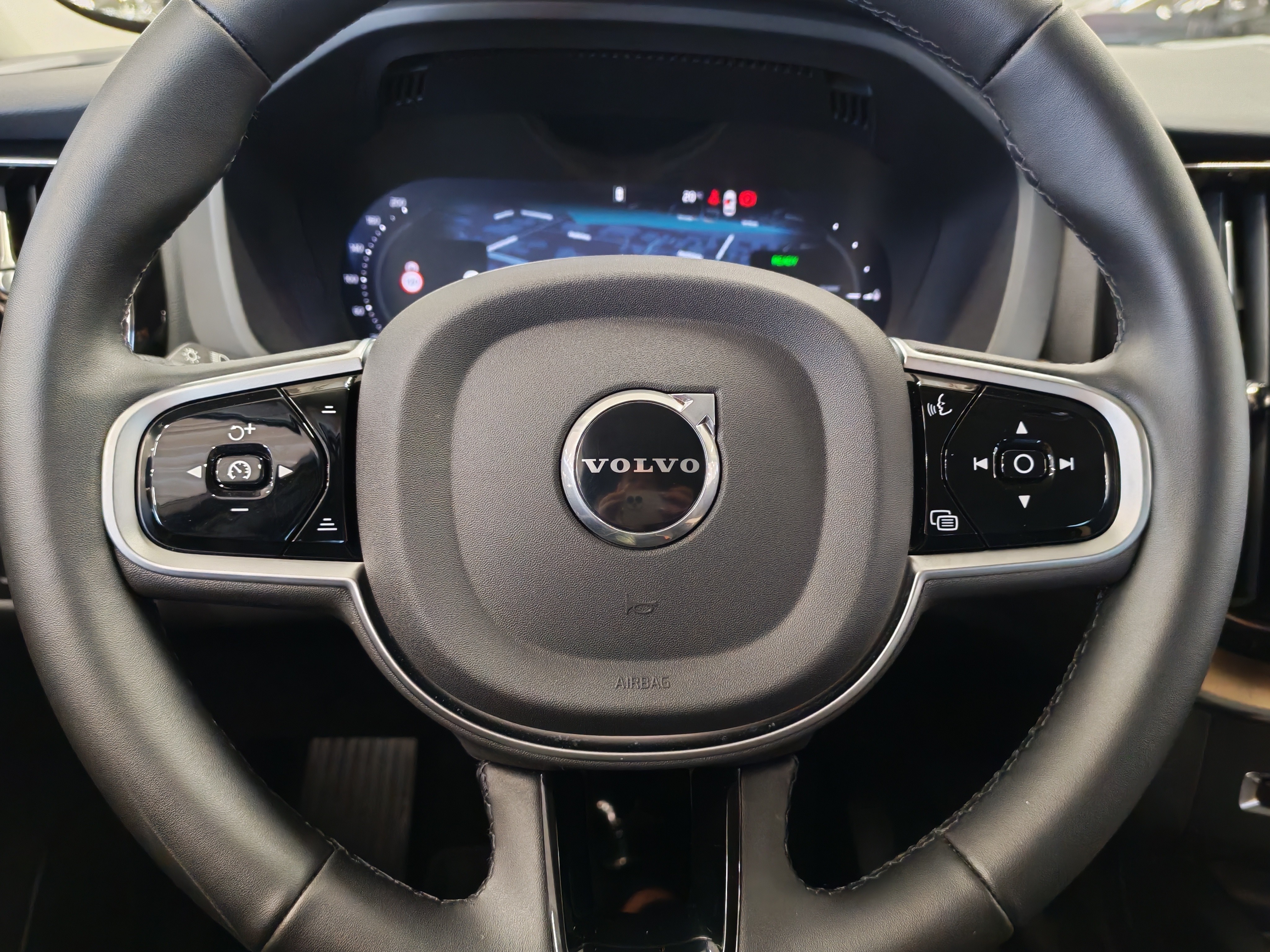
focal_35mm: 32
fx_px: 1174
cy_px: 476
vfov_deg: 44.2
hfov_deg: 56.8
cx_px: 635
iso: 2500
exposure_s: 1/50
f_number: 1.9
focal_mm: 6.12
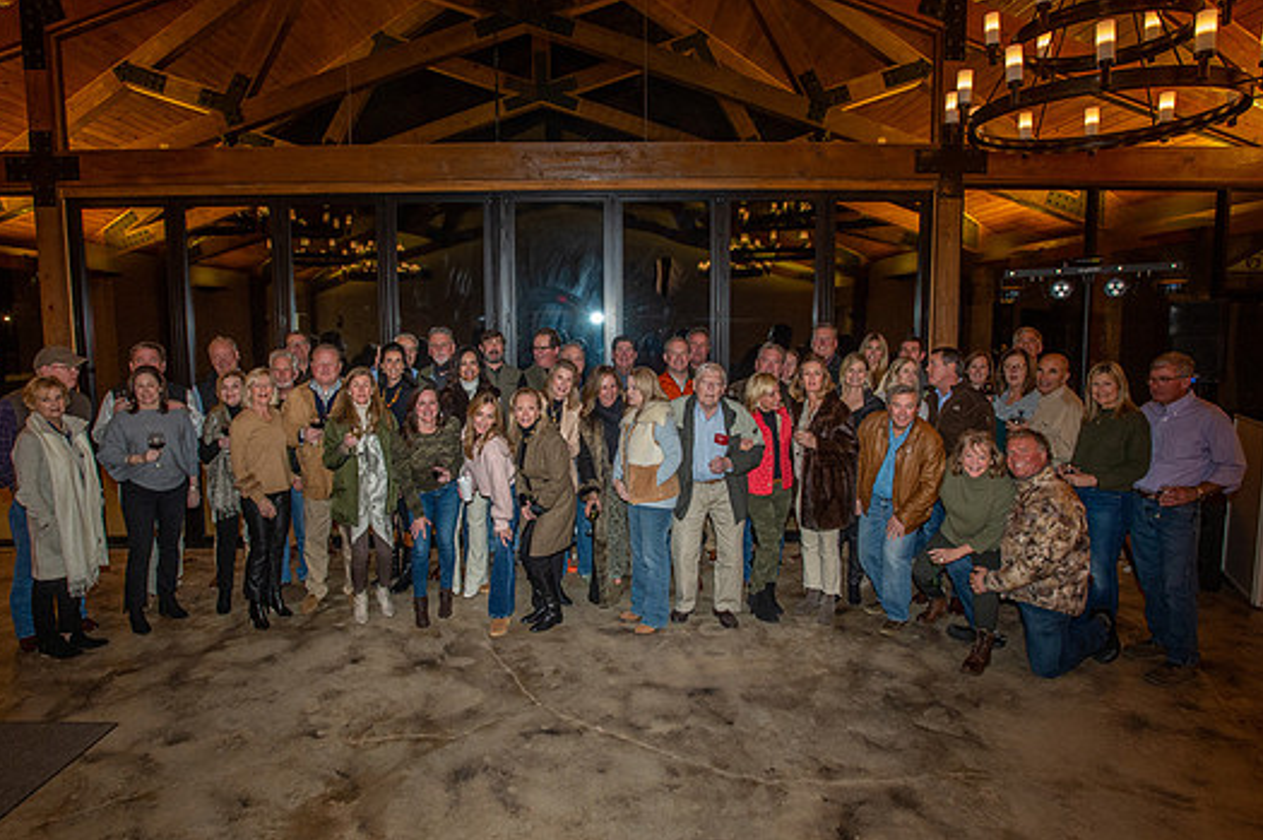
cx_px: 604
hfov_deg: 81.2
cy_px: 404
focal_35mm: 21
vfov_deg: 59.4
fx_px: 736
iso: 2500
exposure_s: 1/125
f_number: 5.6
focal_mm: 19
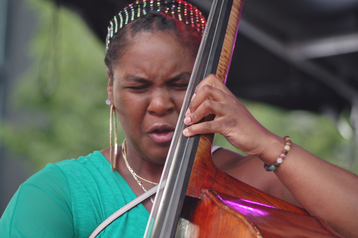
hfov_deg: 6.0
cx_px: 179
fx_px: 3428
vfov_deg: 4.0
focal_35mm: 345
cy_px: 119
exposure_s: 1/100
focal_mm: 230
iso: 800
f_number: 5.6
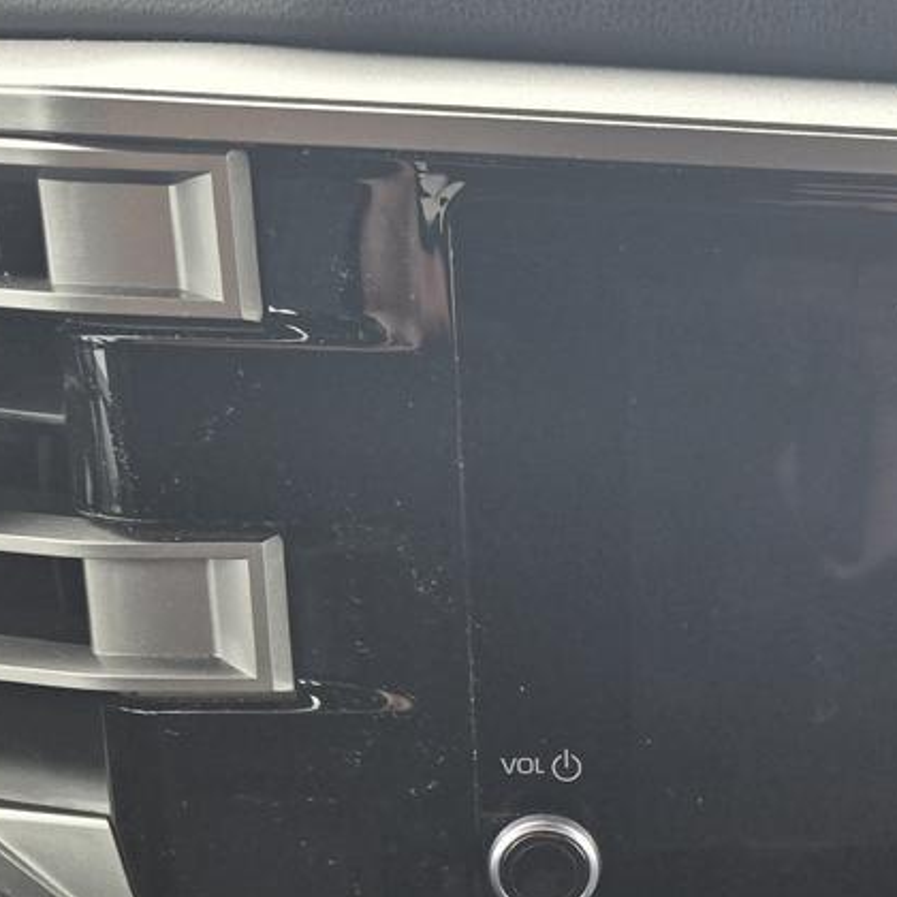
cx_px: 927
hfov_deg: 26.1
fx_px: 1818
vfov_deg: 26.7
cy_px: 818
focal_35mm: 62
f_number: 1.8
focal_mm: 5.4
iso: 50
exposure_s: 1/180
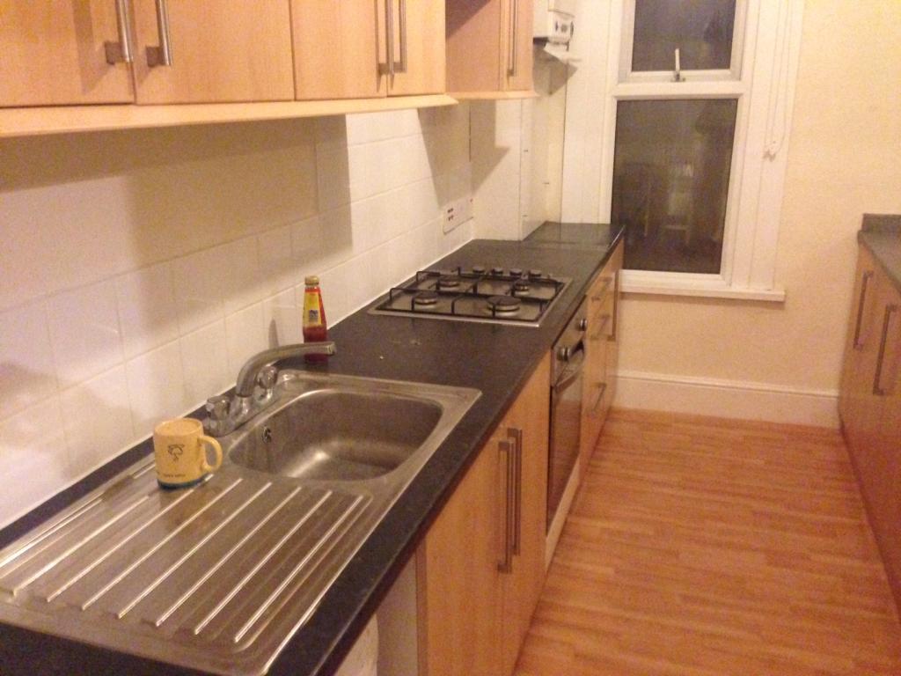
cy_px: 338
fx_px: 859
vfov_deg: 42.9
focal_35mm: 33
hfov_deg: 55.4
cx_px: 450
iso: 800
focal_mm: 4.12
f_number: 2.4
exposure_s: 1/15
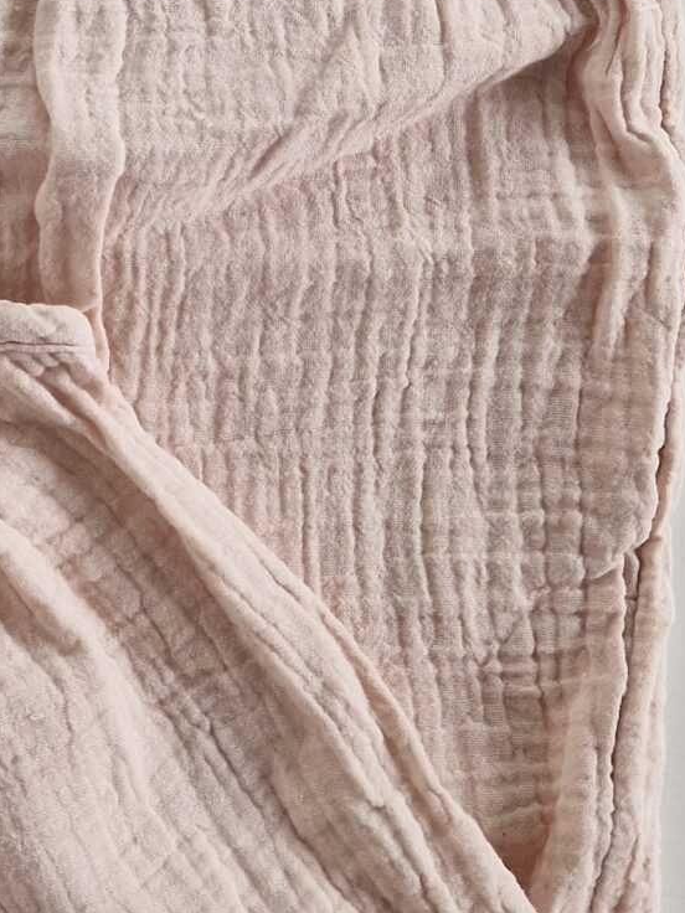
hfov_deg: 16.8
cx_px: -321
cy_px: 220
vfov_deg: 24.1
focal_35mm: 80
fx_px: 2111
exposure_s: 1/245
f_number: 1.8
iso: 50
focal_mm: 5.4
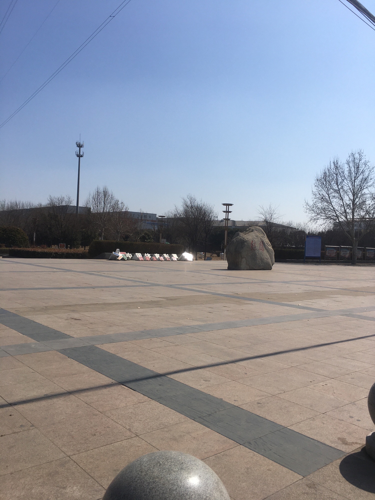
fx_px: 419
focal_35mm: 29
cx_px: 188
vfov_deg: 61.7
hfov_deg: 48.2
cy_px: 250
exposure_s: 1/3846
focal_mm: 4.15
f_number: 2.2
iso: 25
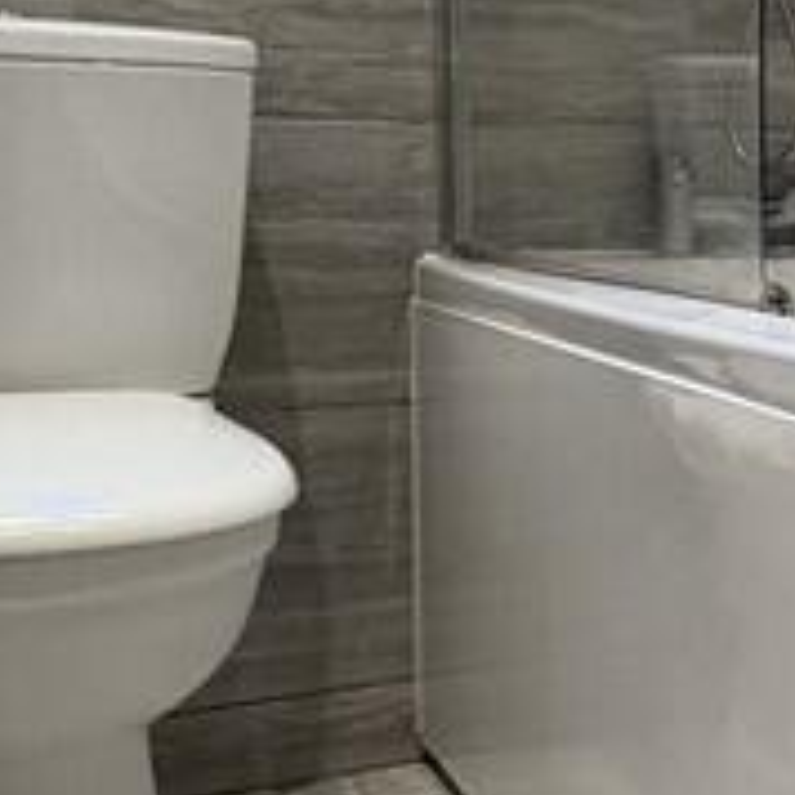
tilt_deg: -2.7
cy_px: 259
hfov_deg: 19.4
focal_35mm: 71
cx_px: 1353
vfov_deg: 24.2
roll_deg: +0.2
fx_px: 1845
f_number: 2.2
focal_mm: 2.22
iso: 250
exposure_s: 1/100
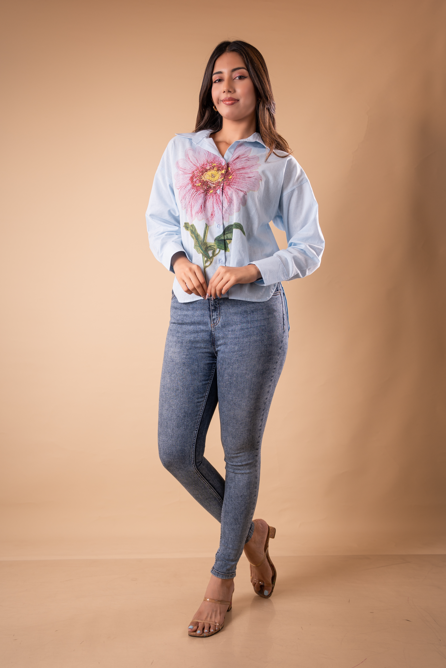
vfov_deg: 55.8
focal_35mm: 34
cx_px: 223
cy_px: 334
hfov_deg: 38.9
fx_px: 632
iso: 160
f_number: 2.8
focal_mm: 34
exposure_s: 1/200
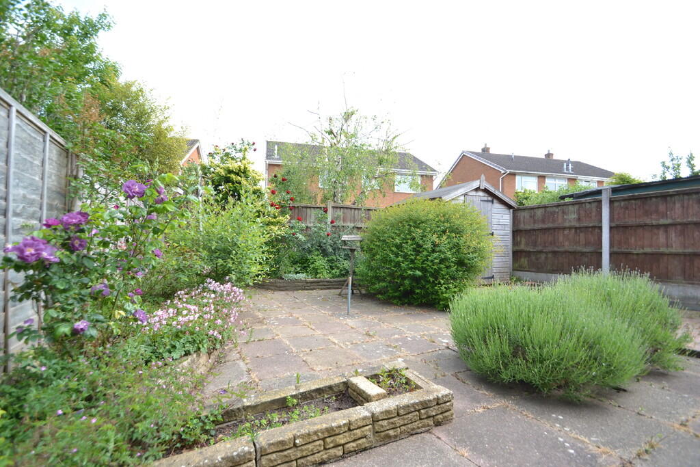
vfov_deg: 77.3
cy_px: 234
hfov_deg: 100.4
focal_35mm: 15
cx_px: 350
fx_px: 292
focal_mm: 10
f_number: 5.6
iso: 100
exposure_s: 1/125
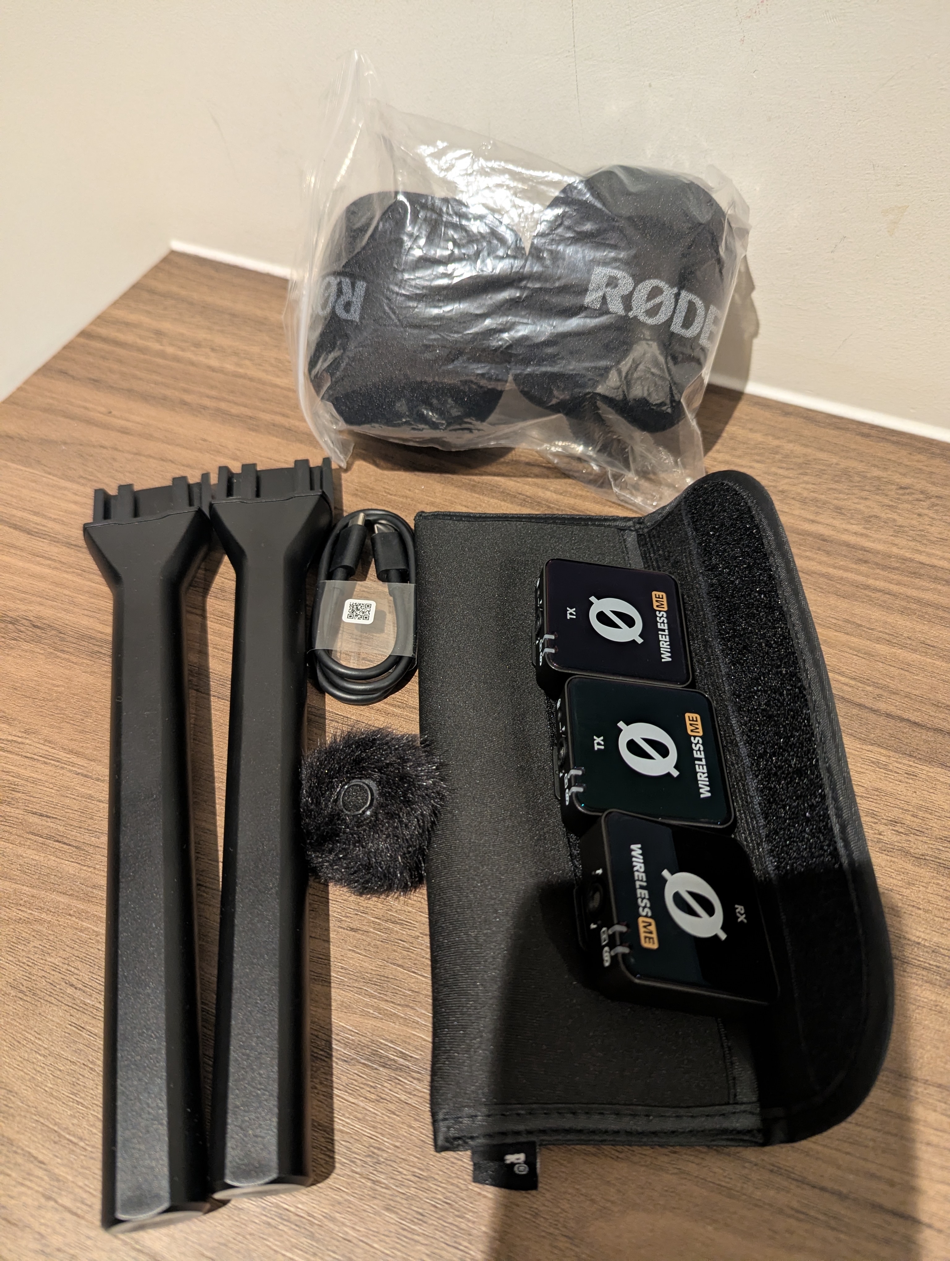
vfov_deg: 71.5
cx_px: 475
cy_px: 630
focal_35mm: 24
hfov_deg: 56.9
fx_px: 876
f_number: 1.85
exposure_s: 1/25.5
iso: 377
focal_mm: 6.81
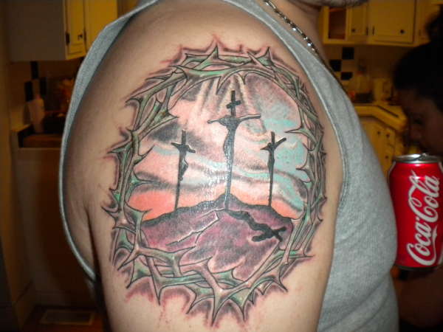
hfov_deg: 52.6
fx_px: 448
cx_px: 222
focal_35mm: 35
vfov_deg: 40.7
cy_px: 166
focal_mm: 6.3
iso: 400
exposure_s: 1/30
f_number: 4.6
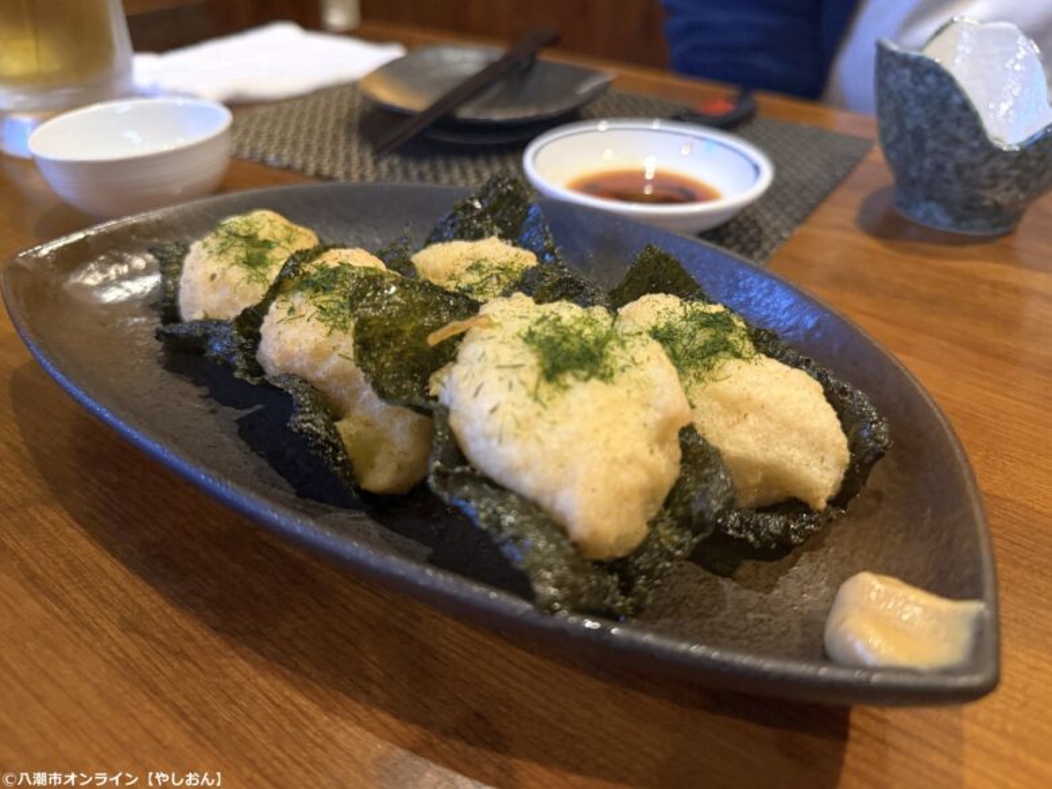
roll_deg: -1.2
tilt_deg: -35.0
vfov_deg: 56.8
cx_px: 526
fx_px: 729
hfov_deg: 71.6
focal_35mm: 24
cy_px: 394
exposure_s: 1/50
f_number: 1.78
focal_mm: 6.76
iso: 500
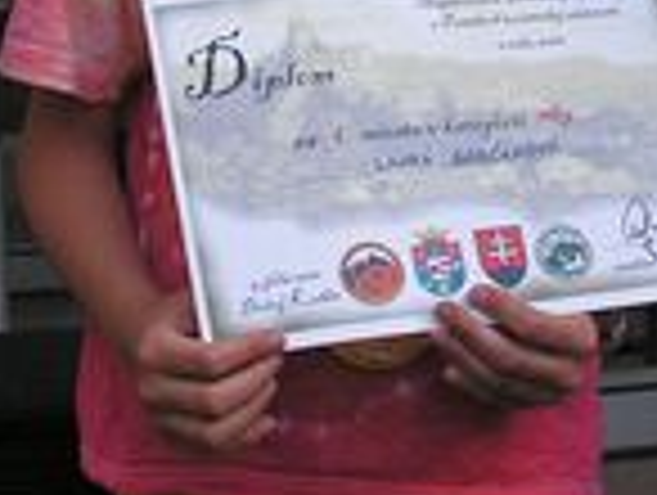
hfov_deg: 17.7
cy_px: 126
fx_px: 2110
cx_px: 432
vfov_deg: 13.3
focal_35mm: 111
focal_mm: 6
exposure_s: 1/250
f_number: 3.2
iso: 50
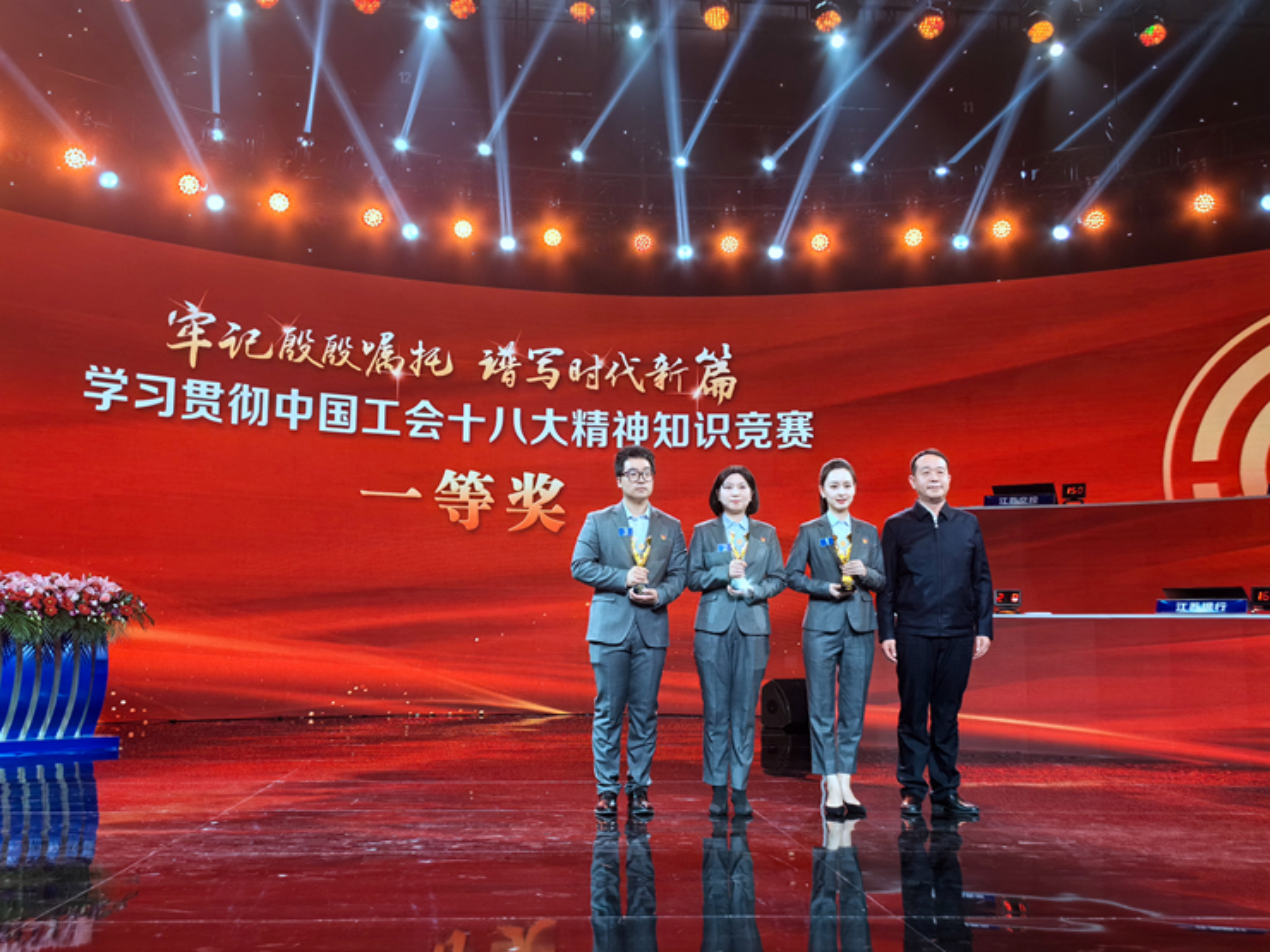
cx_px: 635
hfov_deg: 51.4
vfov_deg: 39.7
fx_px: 1321
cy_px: 476
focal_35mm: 36
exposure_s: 1/114
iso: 50
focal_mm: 5.75
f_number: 2
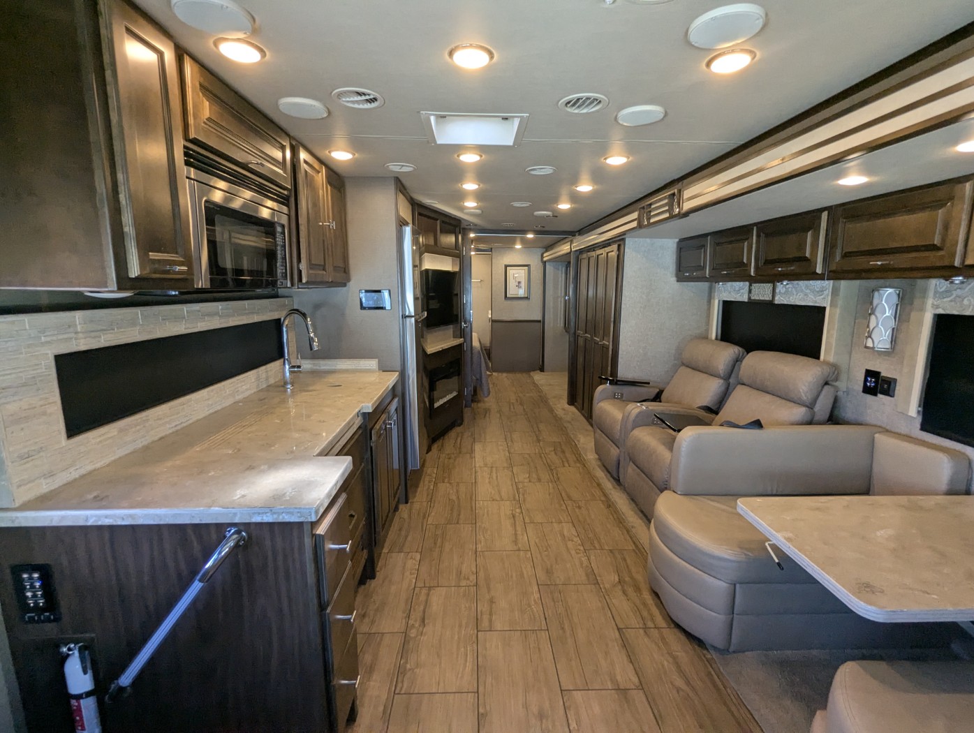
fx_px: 451
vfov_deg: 78.2
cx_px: 487
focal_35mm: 16
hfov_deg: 94.4
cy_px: 366
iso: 224
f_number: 2.2
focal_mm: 2.35
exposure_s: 1/128
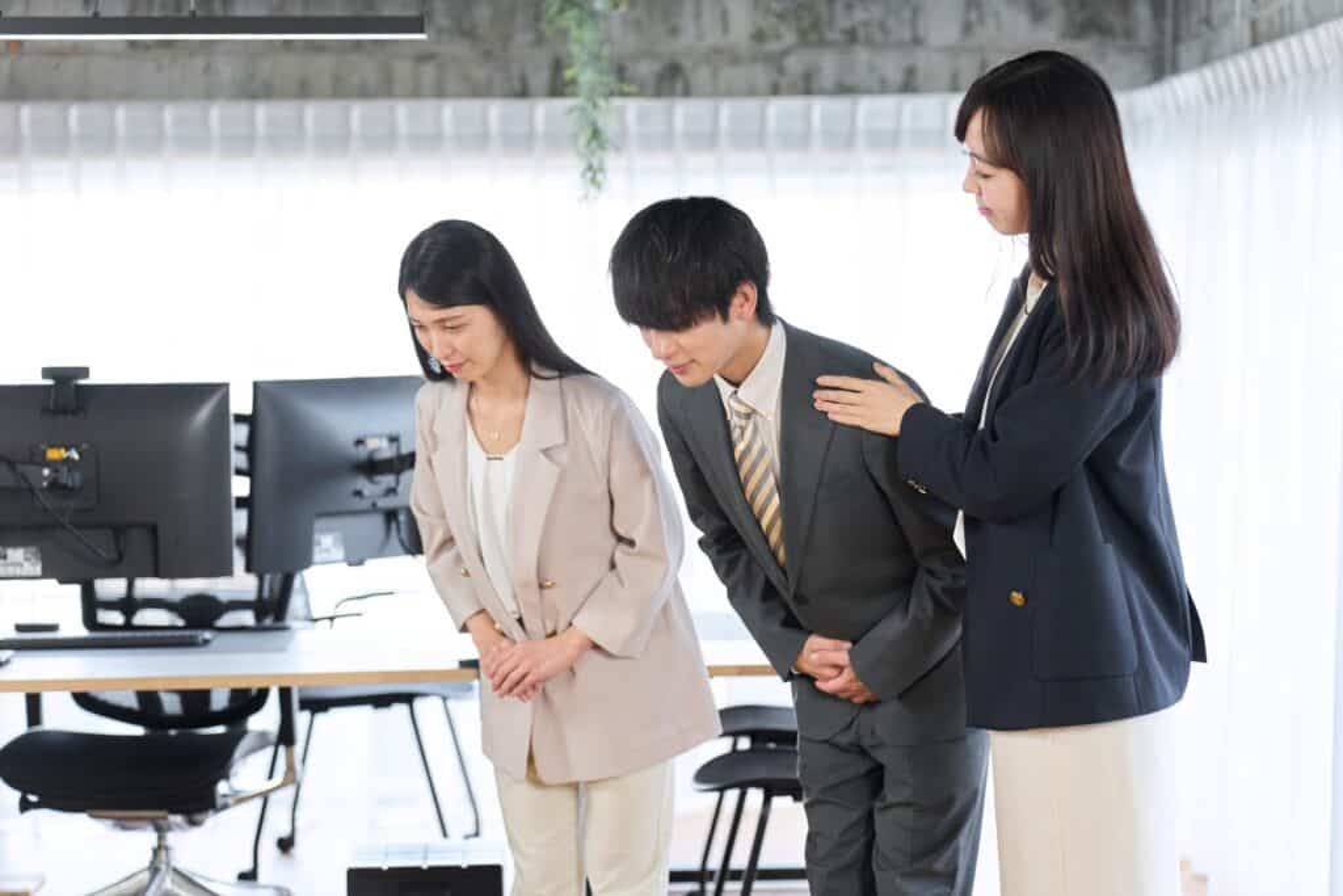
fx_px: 3097
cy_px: 448
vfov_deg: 16.5
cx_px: 672
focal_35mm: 83
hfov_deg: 24.5
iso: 640
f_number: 2.8
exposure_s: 1/125
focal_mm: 83
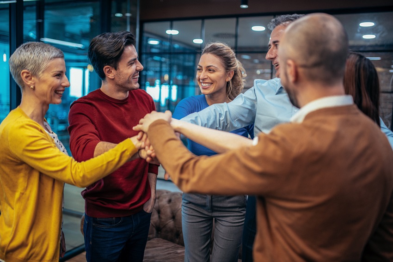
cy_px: 131
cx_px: 196
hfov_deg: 54.4
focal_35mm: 35
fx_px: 382
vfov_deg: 37.9
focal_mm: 35
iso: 220
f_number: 1.8
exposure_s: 1/125
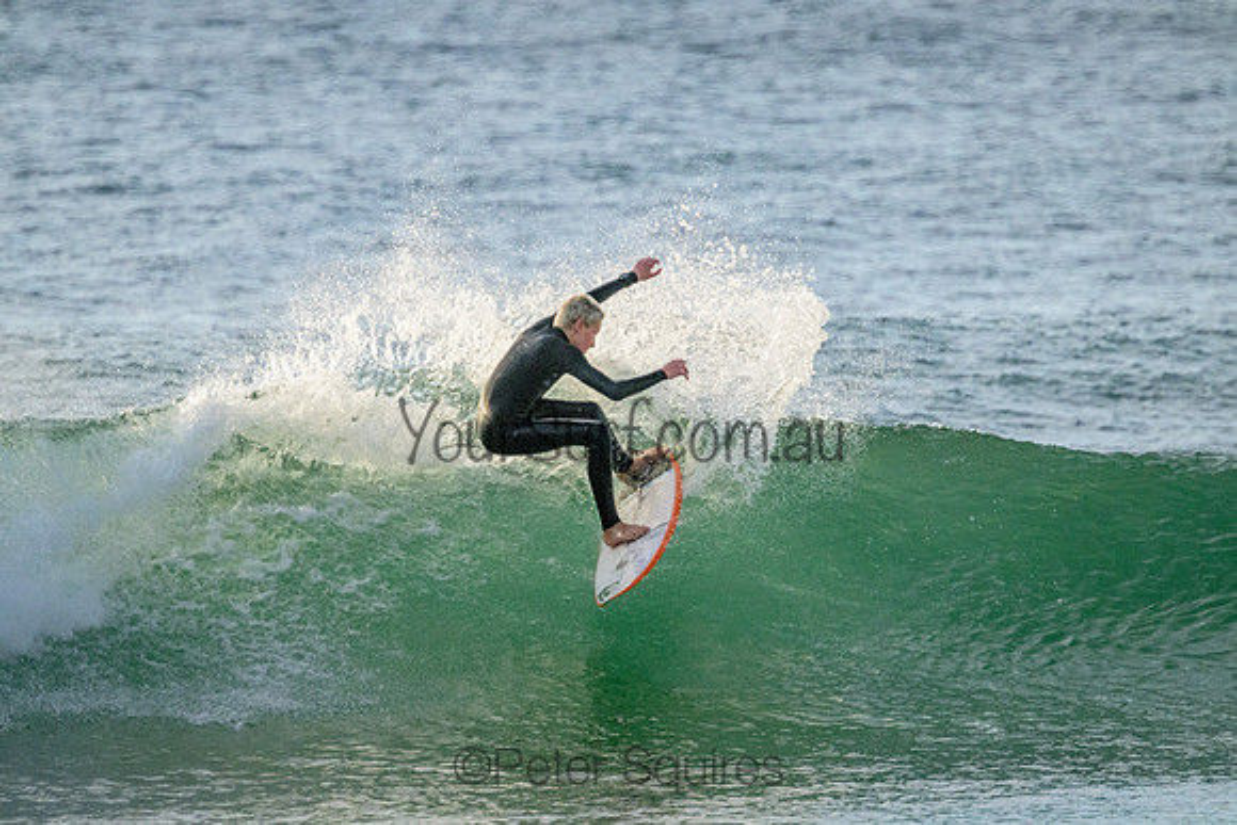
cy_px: 412
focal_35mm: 800
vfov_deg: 1.7
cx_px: 618
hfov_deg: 2.6
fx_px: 27494
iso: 5000
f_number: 11
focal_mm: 800
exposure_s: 1/1250
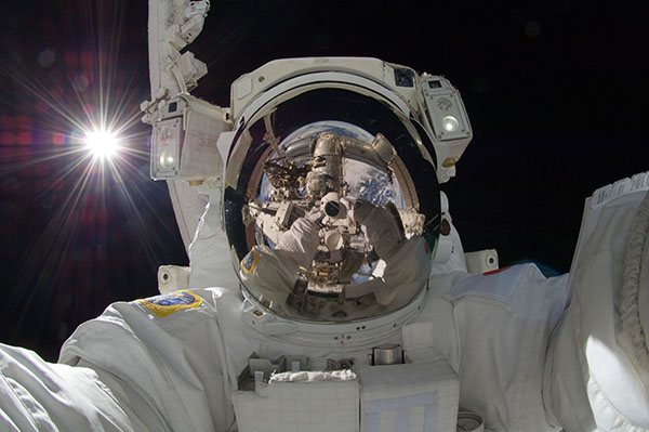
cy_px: 216
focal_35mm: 16
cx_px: 324
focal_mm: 10.5
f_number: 11
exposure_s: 1/500
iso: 200
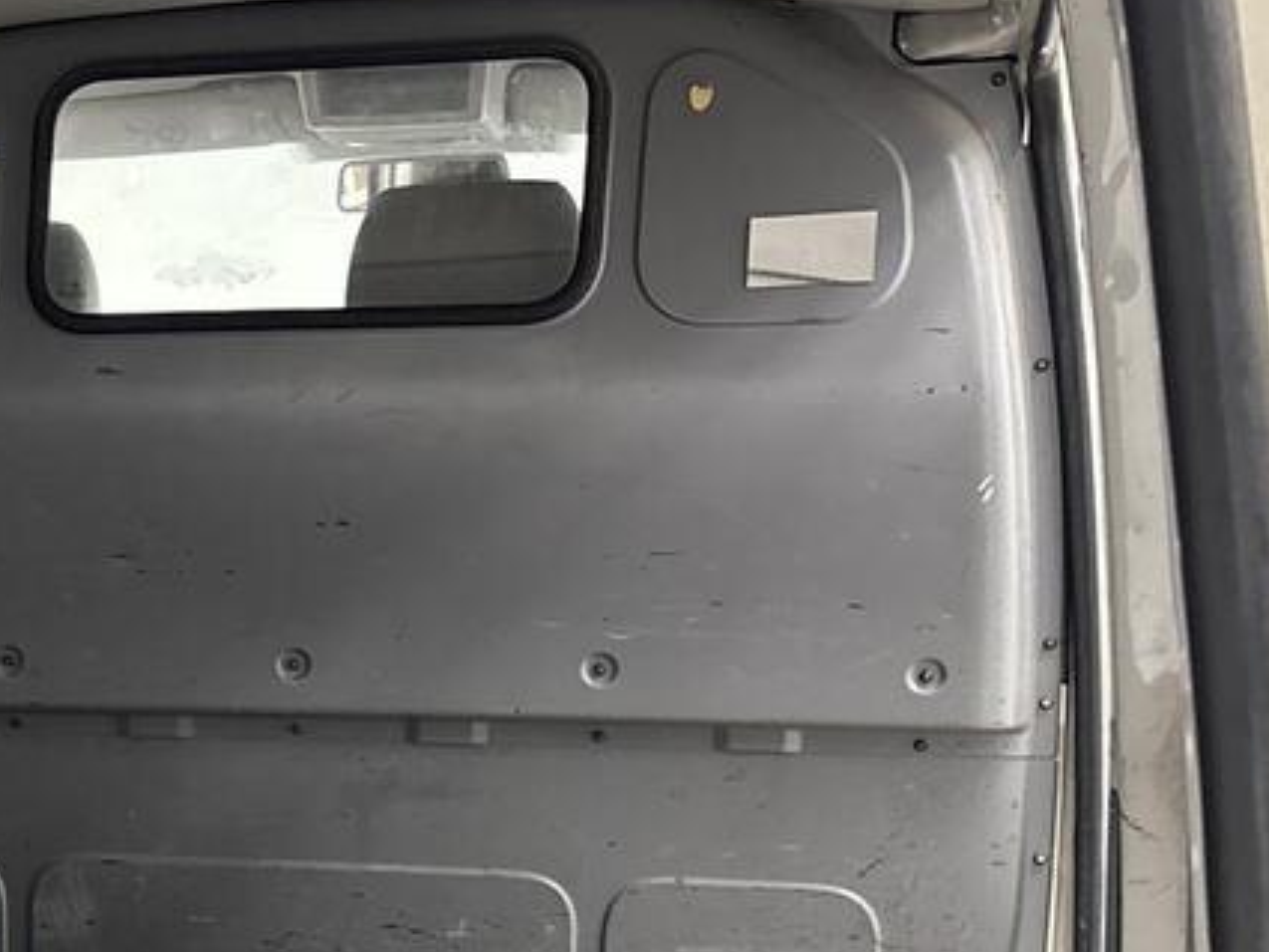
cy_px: 1107
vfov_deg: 16.2
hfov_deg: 19.9
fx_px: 3227
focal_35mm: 88
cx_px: -520
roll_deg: +1.3
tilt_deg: -13.5
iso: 200
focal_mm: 5.96
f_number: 1.6
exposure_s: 1/50
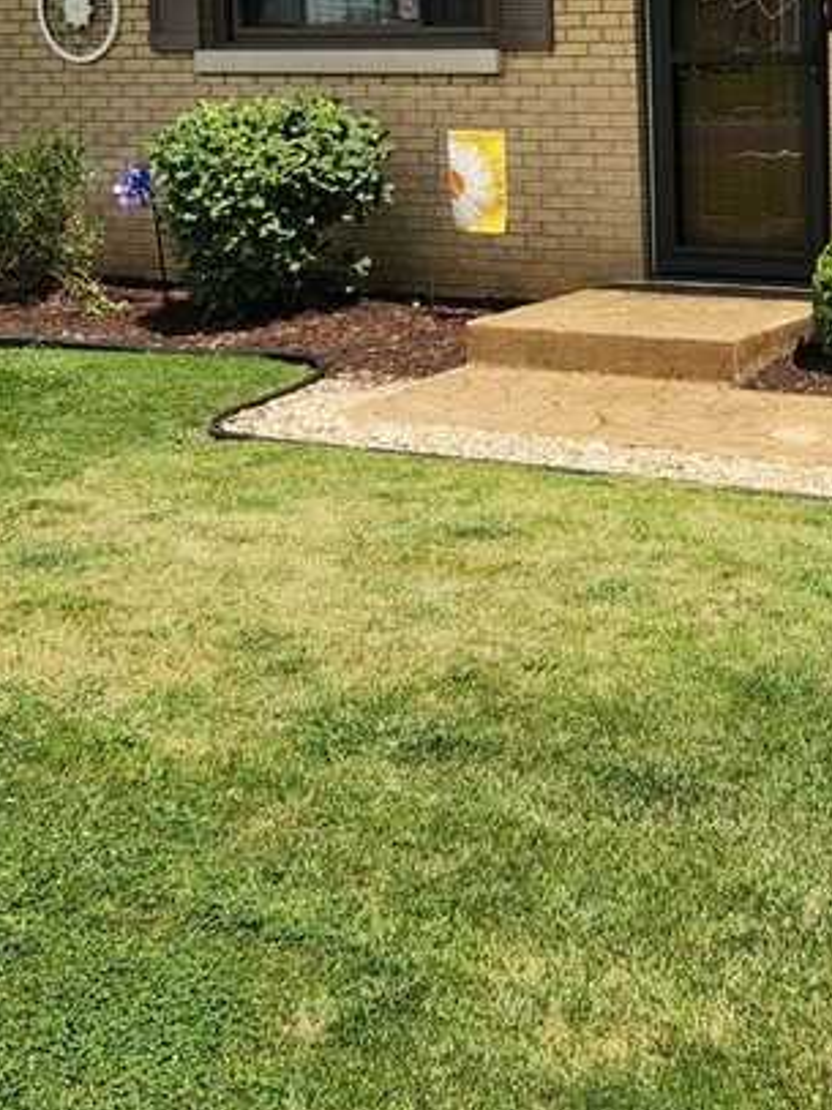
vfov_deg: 30.6
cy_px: 161
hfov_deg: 23.1
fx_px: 1956
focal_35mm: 61
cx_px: 818
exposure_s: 1/1601
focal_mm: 5.4
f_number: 1.8
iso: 20
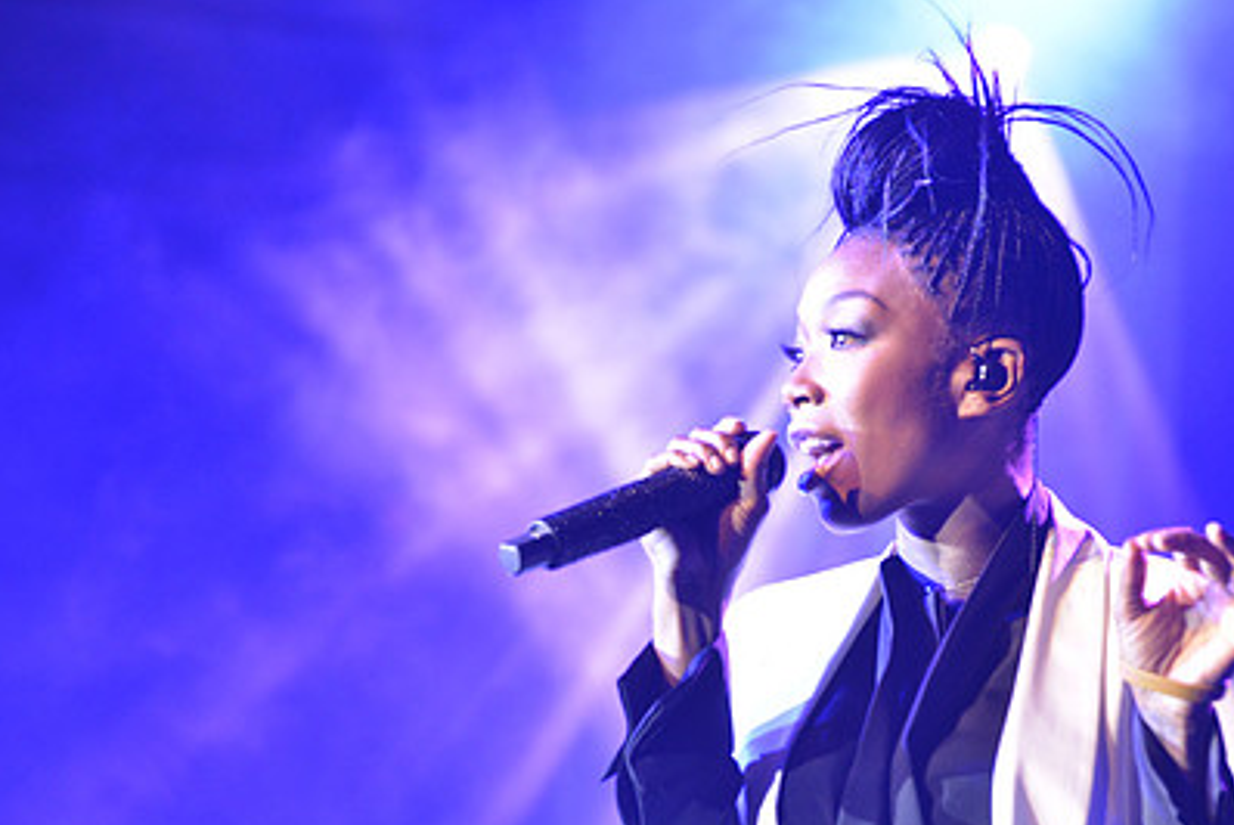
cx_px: 673
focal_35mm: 169
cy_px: 597
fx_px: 5797
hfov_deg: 12.1
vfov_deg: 8.1
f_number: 5.6
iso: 2000
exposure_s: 1/125
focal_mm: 116
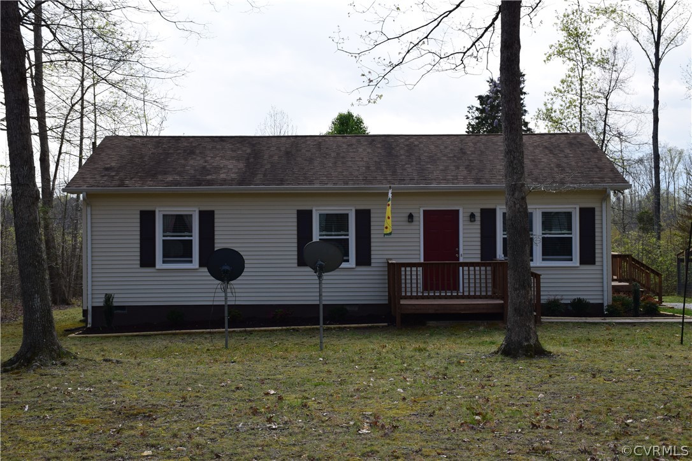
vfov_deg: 26.5
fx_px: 980
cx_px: 346
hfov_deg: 38.9
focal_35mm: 51
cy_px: 230
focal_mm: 34
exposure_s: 1/320
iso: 400
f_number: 10
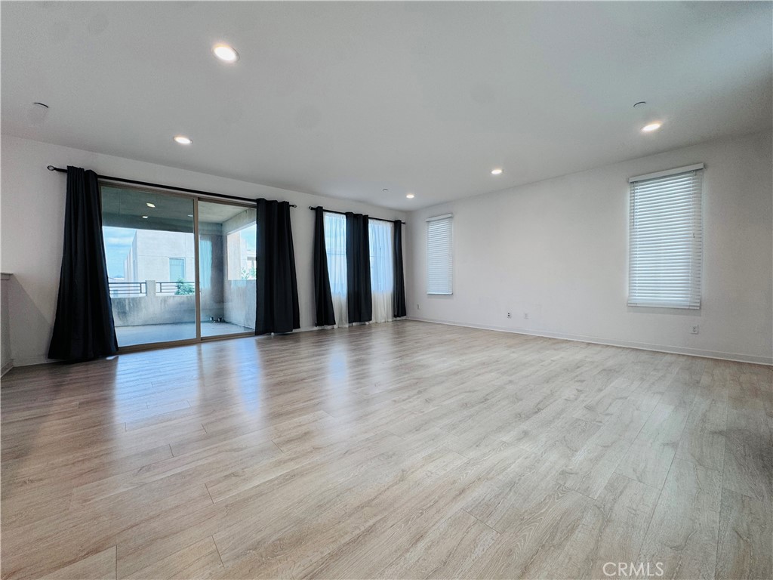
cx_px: 386
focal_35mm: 14
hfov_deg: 102.1
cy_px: 290
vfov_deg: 85.7
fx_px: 313
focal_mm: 2.22
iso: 80
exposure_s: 1/120
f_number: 2.2
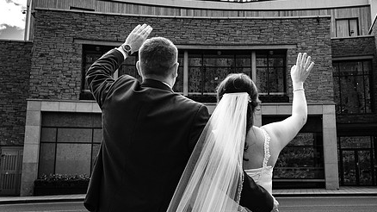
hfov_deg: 51.5
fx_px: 390
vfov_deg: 30.4
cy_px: 104
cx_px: 209
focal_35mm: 39
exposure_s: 1/500
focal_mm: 16
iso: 200
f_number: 4.5
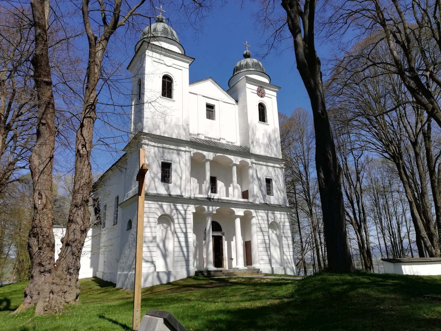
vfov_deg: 53.1
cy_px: 166
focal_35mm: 26
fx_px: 331
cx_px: 220
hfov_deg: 67.3
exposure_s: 1/1410
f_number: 2.2
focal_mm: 3.81
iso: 50
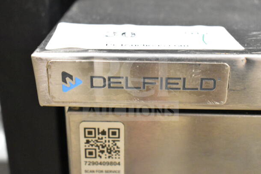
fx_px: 392
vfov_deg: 25.1
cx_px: 130
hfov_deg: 36.9
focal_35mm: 54
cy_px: 87
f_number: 4.8
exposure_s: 1/60
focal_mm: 36
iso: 9000
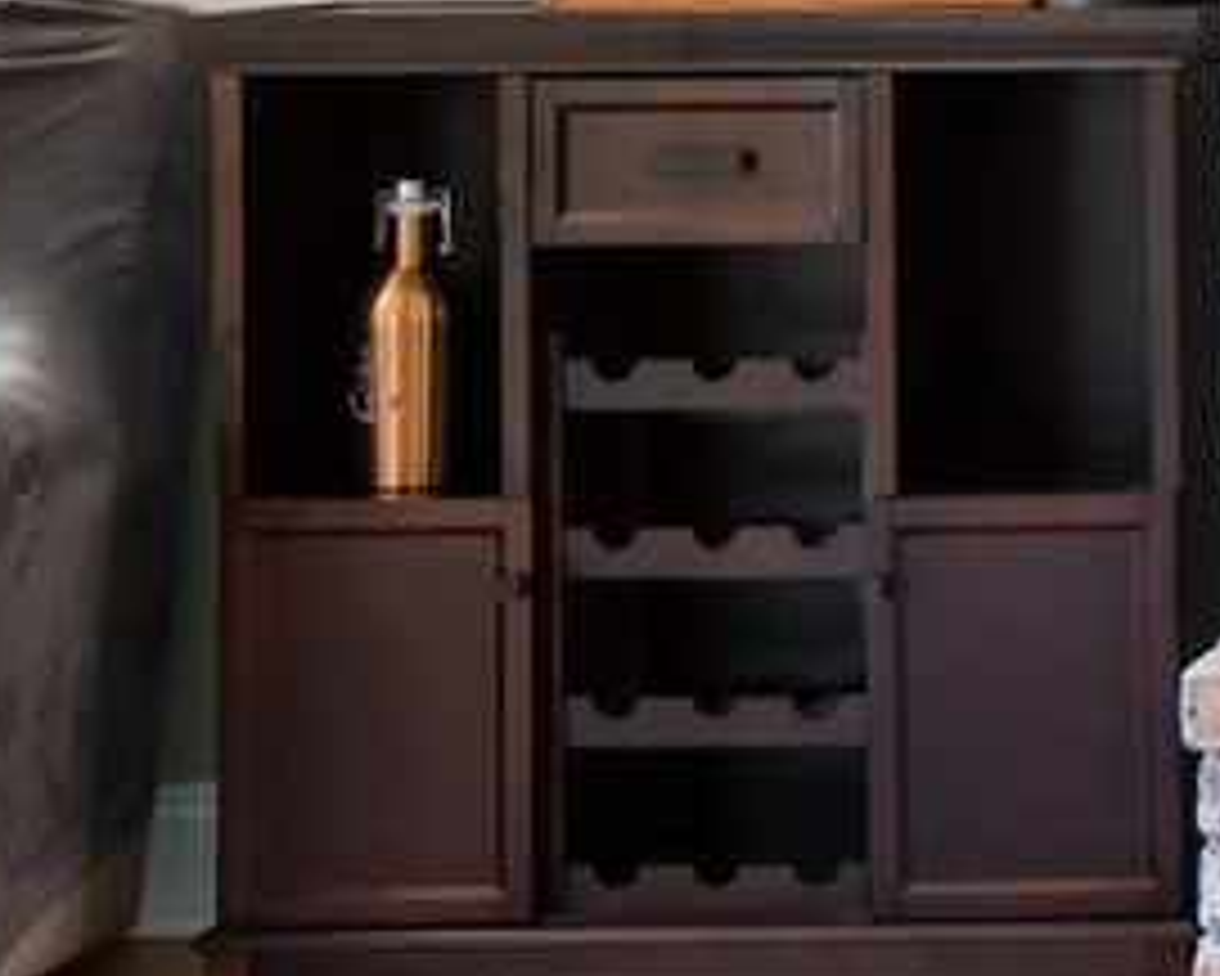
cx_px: 2237
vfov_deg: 12.2
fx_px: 4479
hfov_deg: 13.7
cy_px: -180
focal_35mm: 124
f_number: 8
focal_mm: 22
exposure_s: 1.3
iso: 400
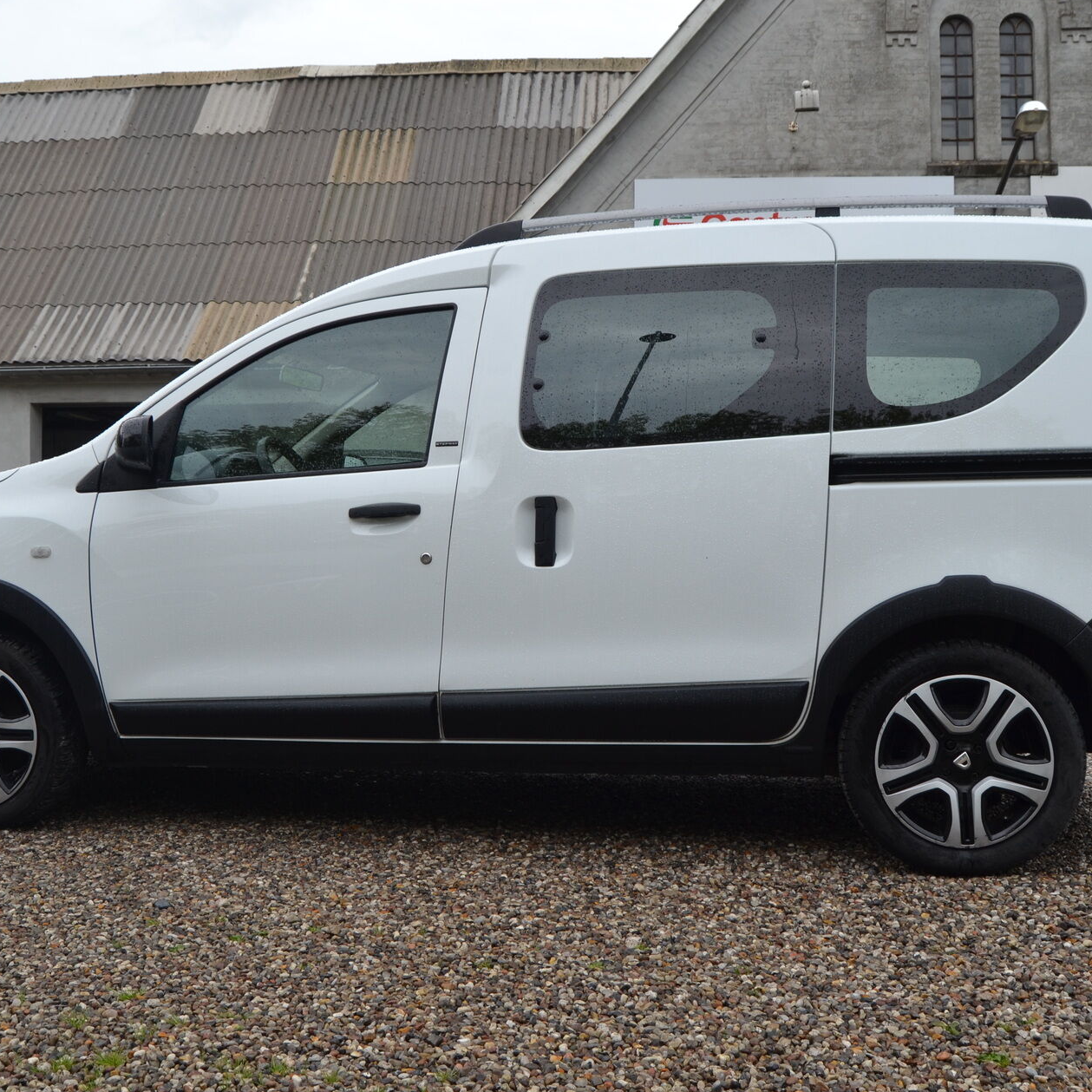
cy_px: 552
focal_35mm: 35
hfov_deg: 47.2
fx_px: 1249
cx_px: 515
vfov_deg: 47.2
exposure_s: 1/200
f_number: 7.1
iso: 100
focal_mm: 18
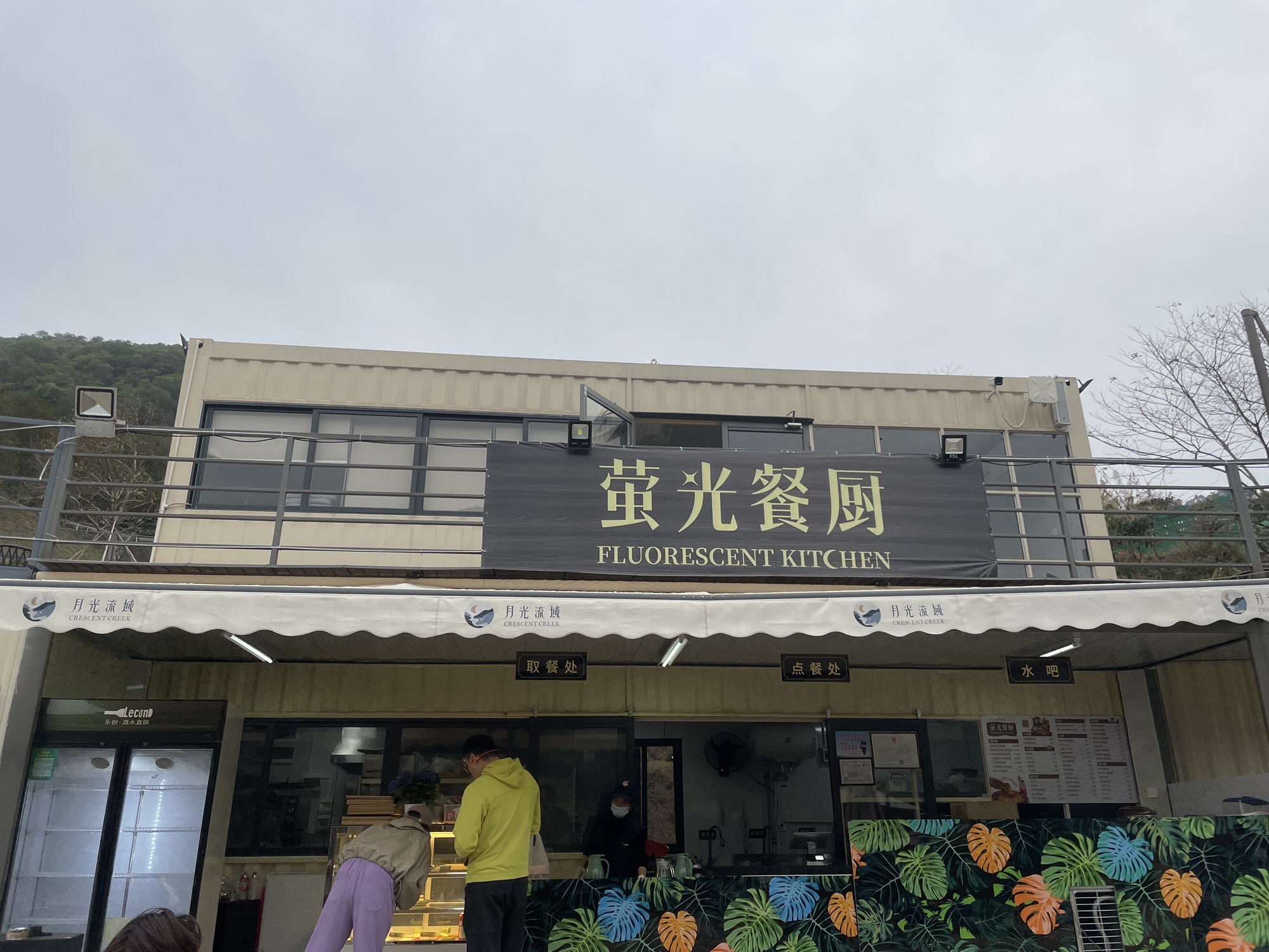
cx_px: 634
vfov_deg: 53.1
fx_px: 953
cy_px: 476
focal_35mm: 26
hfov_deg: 67.3
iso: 32
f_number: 1.6
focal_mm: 4.2
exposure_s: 1/266
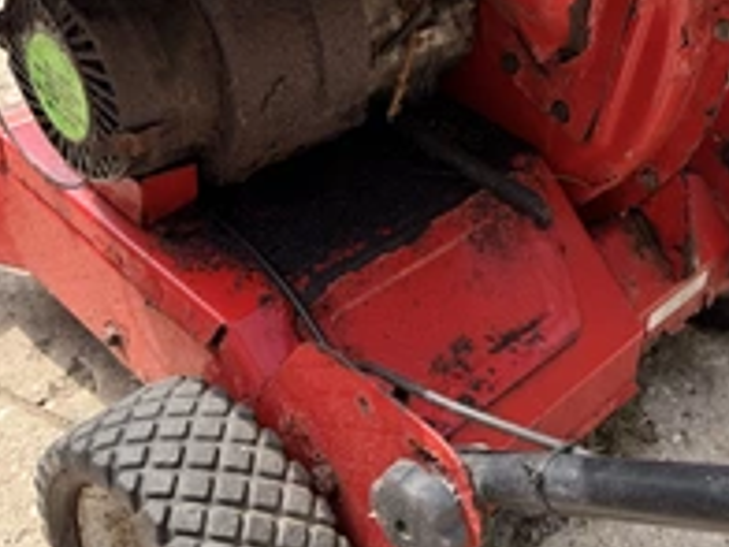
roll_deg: -3.0
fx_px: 1032
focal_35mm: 49
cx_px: 472
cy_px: 123
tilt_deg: -31.4
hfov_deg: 38.6
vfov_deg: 29.1
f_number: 1.78
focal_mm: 6.76
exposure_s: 1/1192
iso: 80
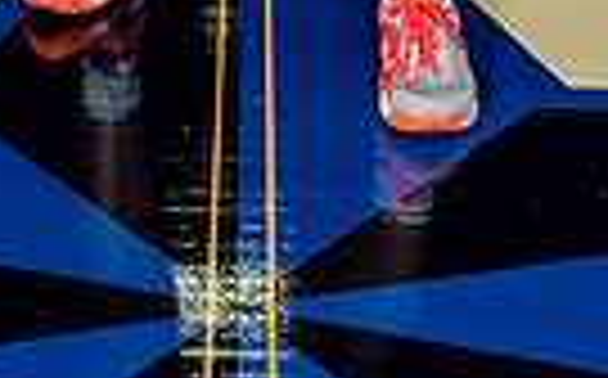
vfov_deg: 8.2
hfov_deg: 14.6
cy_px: -626
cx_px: 351
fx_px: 2367
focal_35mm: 143
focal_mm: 42
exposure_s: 1/200
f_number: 7.1
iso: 800
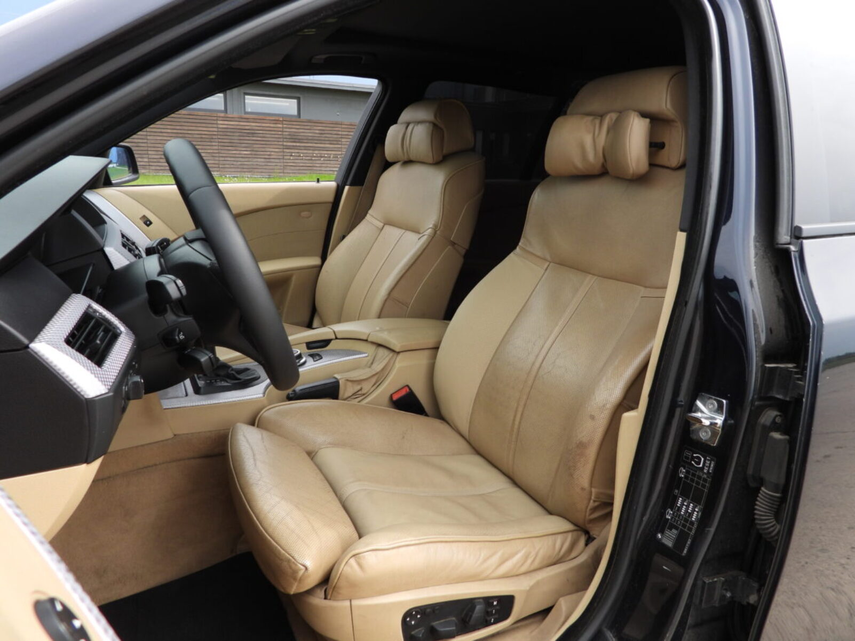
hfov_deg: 71.6
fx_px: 593
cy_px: 320
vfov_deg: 56.8
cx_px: 428
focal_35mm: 24
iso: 100
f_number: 2.8
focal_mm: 4.3
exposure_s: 1/400
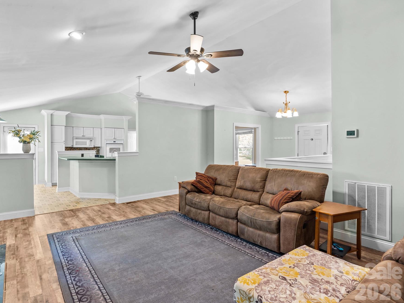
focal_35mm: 18
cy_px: 151
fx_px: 210
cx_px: 168
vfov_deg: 71.6
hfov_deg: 87.0
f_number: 8
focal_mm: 16
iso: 100
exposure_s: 1.6
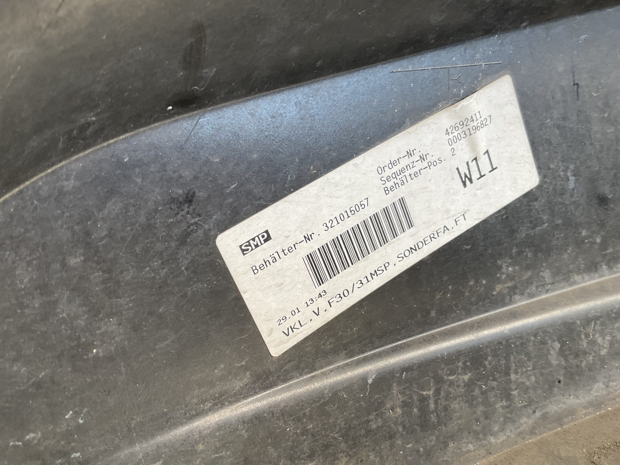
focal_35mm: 29
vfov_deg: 48.2
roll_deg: -1.8
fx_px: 519
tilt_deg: -16.4
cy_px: 232
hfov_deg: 61.7
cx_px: 310
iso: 25
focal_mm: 3
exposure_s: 1/100
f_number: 1.8
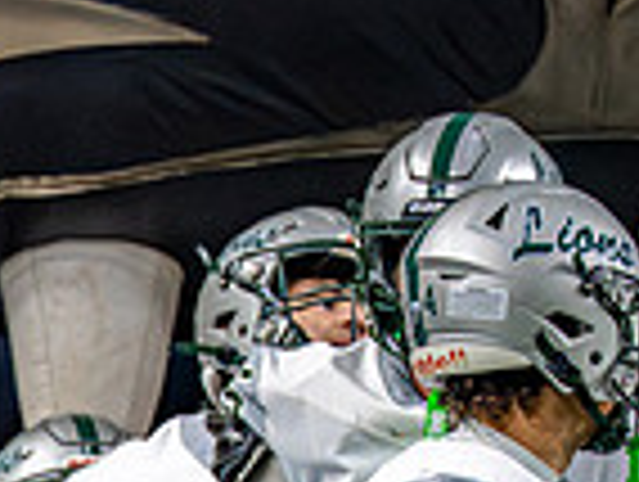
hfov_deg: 2.1
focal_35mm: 952
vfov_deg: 1.6
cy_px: 867
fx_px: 17603
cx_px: -559
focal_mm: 200
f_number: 2.8
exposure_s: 1/2000
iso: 5000
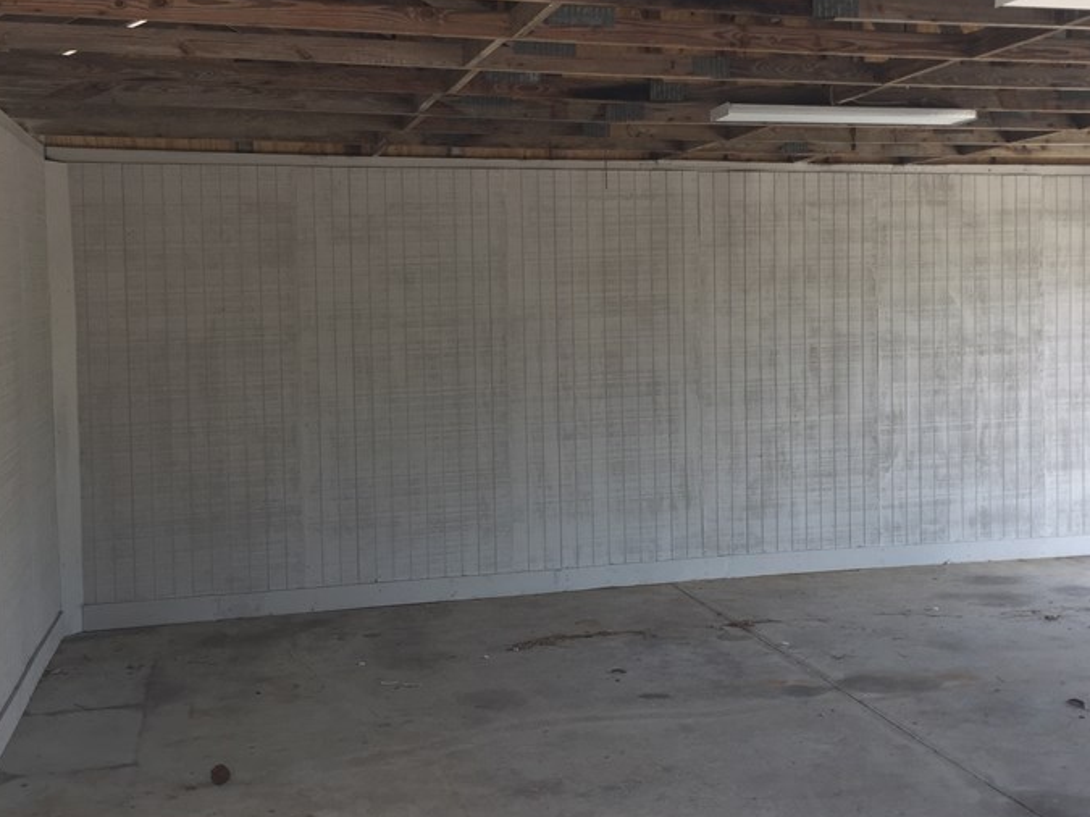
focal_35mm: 44
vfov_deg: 32.8
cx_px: 601
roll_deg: +0.4
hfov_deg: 42.9
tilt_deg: -1.7
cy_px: 370
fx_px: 1385
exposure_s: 1/156
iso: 32
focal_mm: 4.15
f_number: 2.2
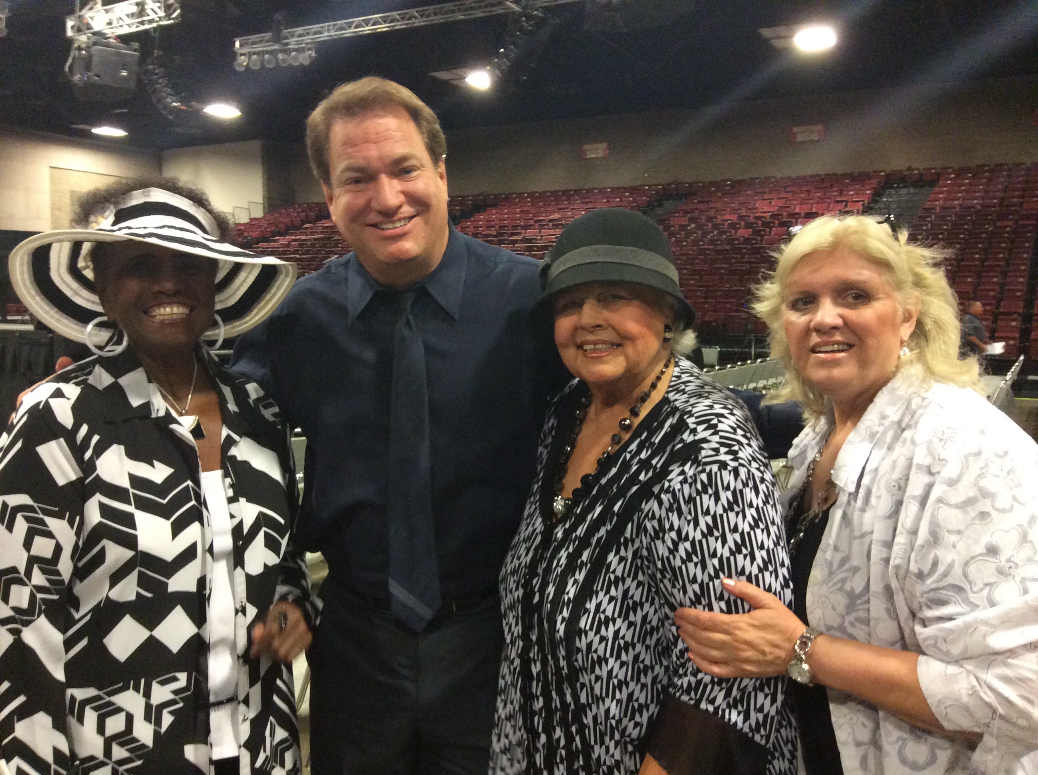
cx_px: 519
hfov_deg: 55.4
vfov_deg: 42.8
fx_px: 988
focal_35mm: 33
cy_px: 388
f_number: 2.4
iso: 320
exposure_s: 1/17
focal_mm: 3.3
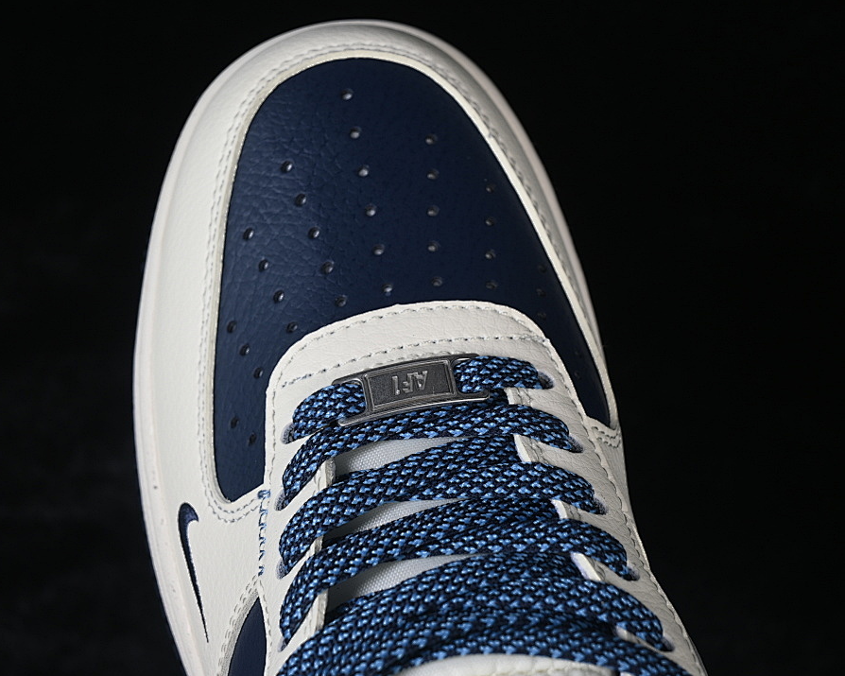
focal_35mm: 85
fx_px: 2126
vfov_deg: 18.1
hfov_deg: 22.5
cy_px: 338
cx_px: 376
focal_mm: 50
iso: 160
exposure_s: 1/80
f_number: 7.1
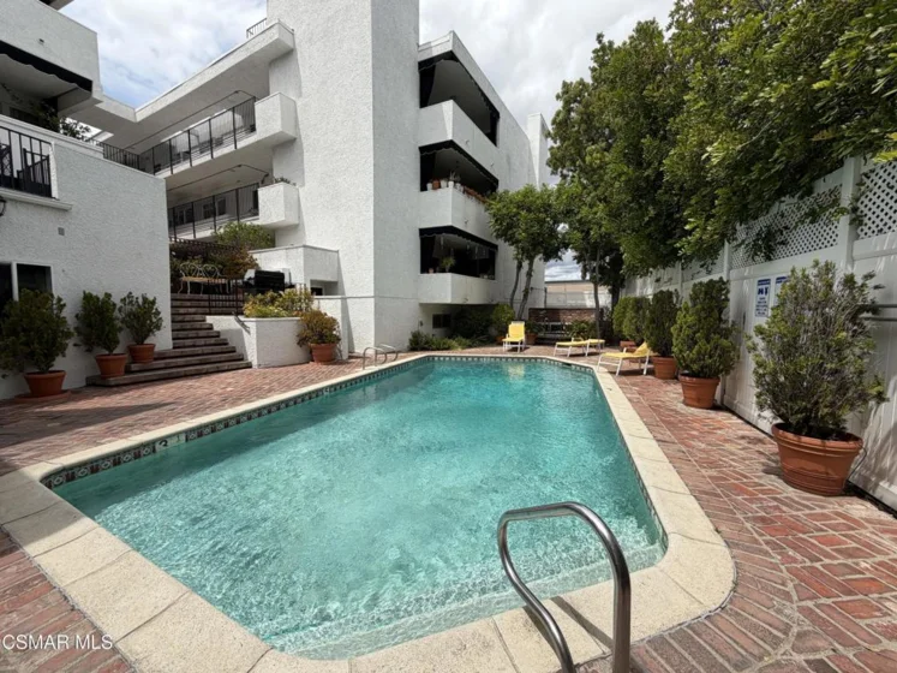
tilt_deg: -3.9
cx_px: 448
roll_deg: +0.1
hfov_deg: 102.1
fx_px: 363
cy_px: 336
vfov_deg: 85.7
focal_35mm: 14
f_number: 2.2
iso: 20
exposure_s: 1/1068
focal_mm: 2.22
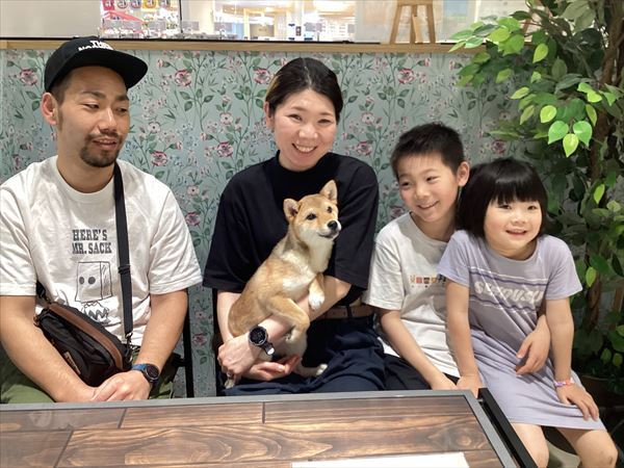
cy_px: 234
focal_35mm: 31
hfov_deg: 58.4
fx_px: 559
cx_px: 312
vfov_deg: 45.4
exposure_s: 1/60
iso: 160
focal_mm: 3.3
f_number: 2.4
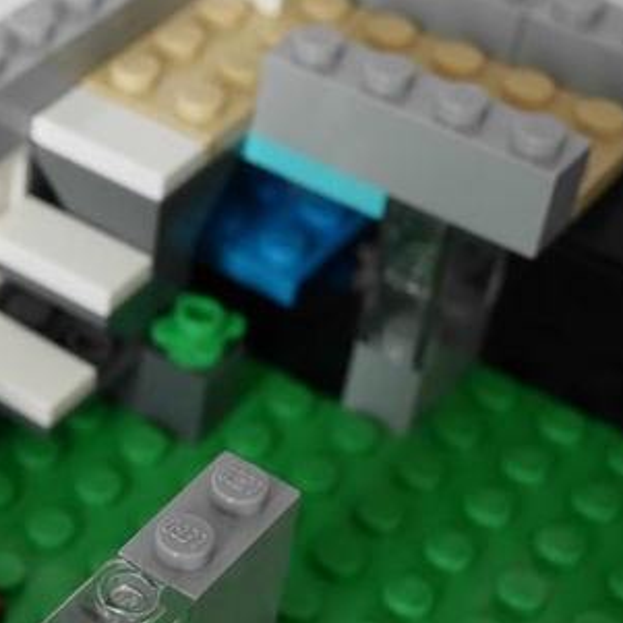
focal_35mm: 94
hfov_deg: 17.5
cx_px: -141
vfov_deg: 18.5
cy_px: 388
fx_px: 1914
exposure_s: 1/60
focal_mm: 20
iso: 1250
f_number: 4.5
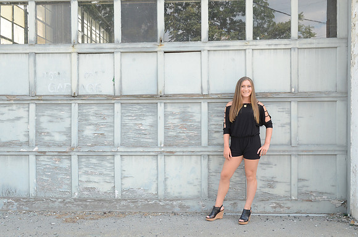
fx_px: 342
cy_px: 118
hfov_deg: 55.2
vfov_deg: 38.2
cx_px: 179
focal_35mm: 34
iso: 800
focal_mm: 23
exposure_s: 1/100
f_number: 11
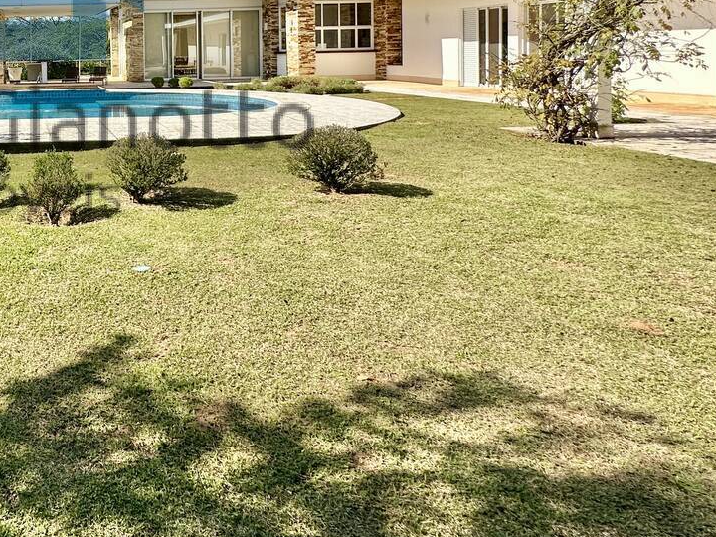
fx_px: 579
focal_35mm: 28
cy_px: 67
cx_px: 11
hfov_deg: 51.7
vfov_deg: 45.6
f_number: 2.2
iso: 50
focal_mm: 2.22
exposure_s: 1/1949
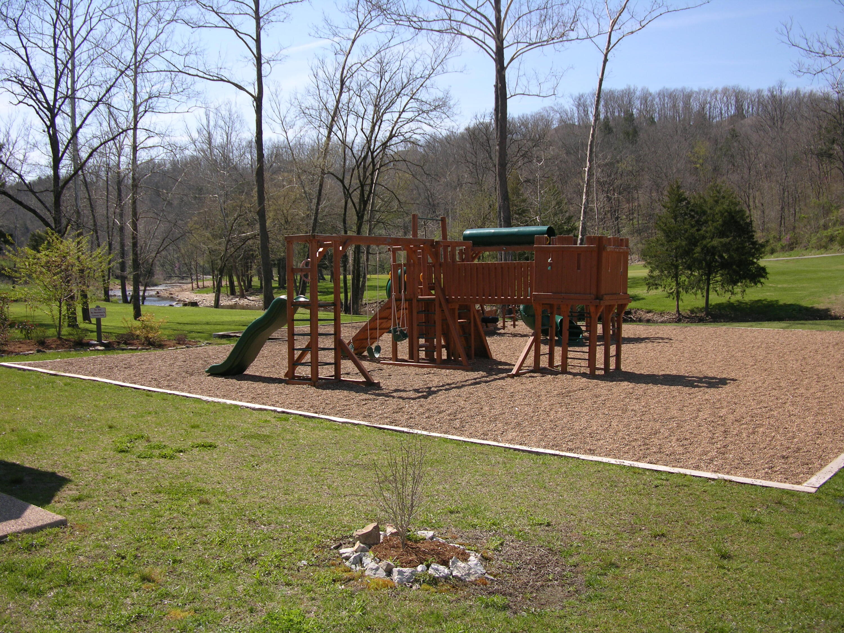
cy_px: 316
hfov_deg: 52.6
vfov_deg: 40.7
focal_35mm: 35
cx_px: 422
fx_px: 853
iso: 50
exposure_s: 1/801
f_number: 2.8
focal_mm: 8.9
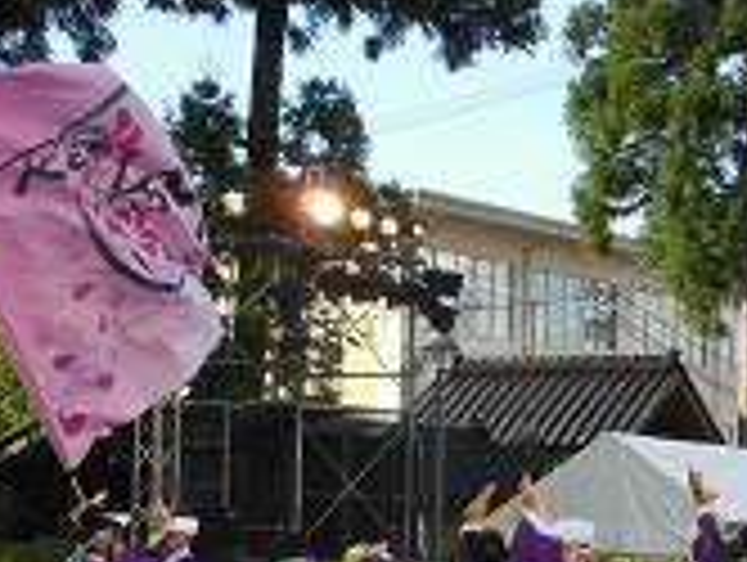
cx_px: 558
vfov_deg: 11.4
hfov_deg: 15.1
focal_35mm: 130
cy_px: 414
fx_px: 2809
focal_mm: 9.8
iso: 125
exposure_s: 1/250
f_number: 4.2
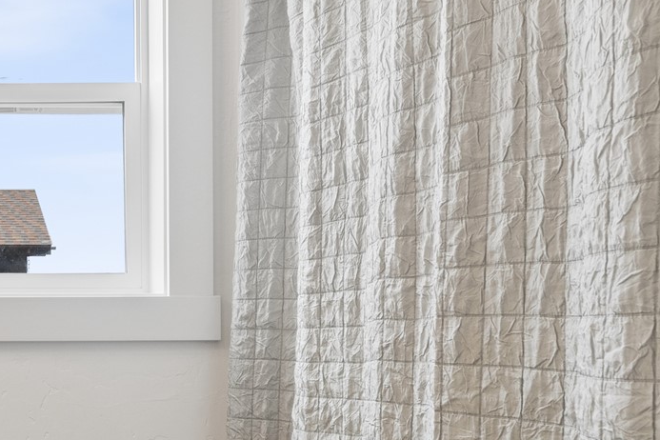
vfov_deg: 28.2
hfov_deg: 36.9
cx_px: -22
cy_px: 330
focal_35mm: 47
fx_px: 862
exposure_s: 1/100
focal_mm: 10
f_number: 6.3
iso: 100
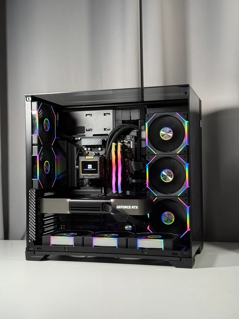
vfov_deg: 39.7
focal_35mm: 48
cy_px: 160
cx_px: 120
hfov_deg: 30.3
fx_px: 442
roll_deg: -0.3
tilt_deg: +1.8
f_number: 1.78
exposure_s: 1/60
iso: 160
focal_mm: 6.76
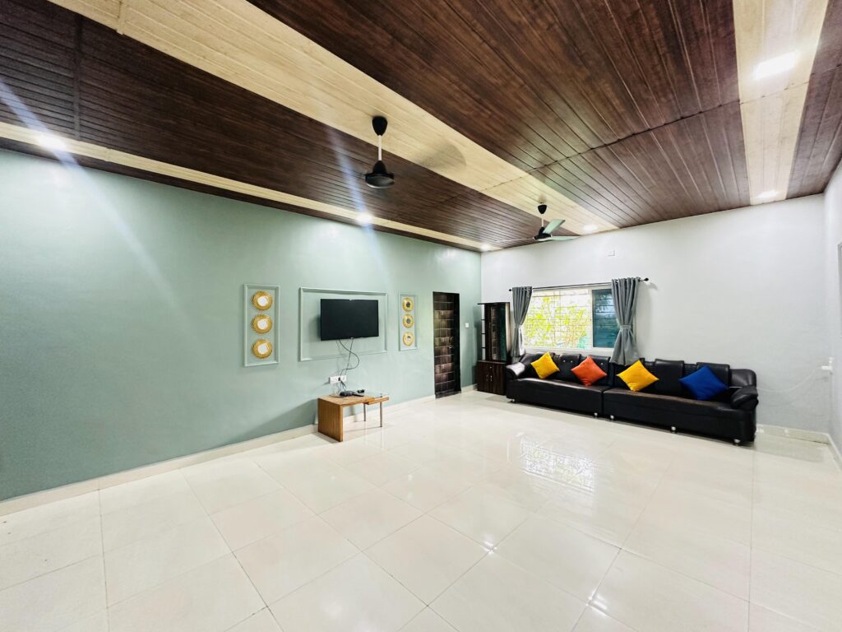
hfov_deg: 102.1
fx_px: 341
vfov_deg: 85.7
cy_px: 316
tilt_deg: +0.4
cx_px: 421
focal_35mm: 14
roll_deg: +0.7
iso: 400
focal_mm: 2.22
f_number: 2.2
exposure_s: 1/50
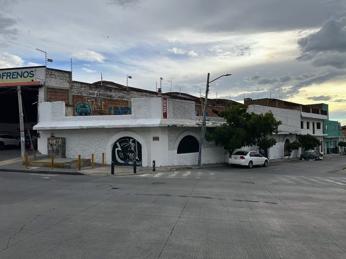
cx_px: 173
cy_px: 130
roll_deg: +1.3
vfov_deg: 56.8
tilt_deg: +0.9
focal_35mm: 24
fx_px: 240
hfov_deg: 71.6
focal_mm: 6.86
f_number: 1.78
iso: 80
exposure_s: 1/2660
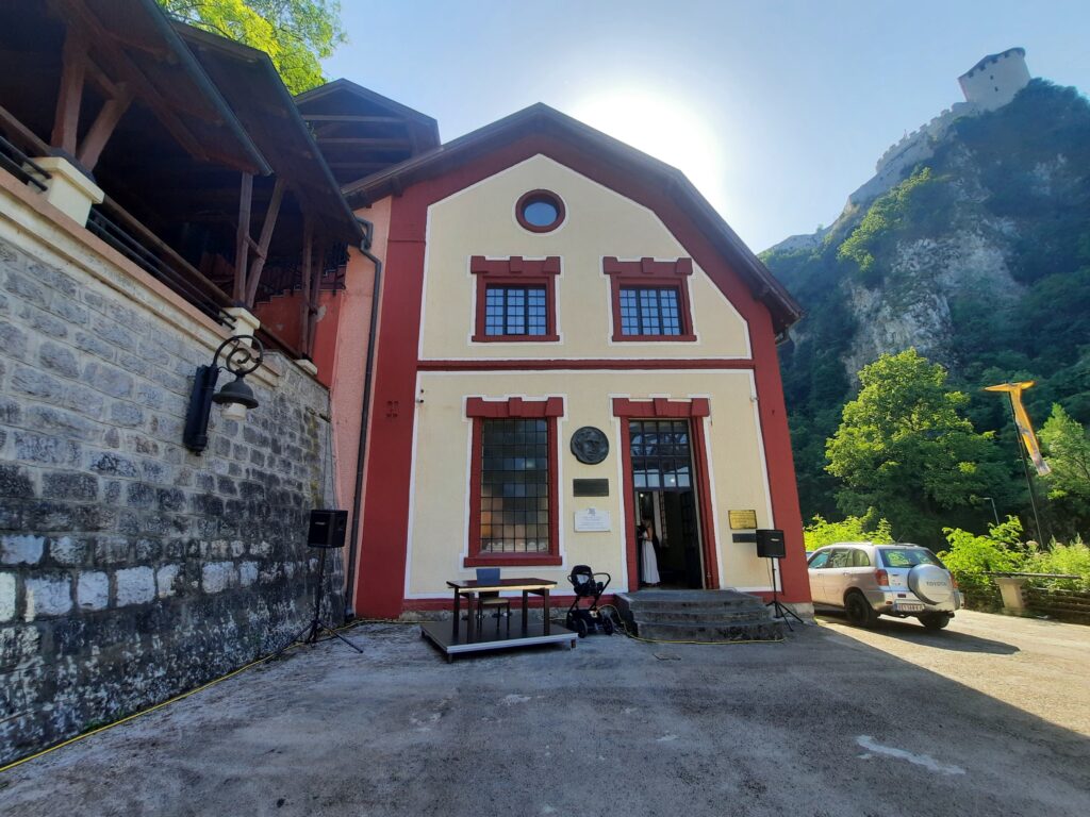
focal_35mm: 13
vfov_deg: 89.9
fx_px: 409
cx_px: 545
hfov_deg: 106.2
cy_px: 408
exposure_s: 1/286
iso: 40
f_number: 2.2
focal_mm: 1.74
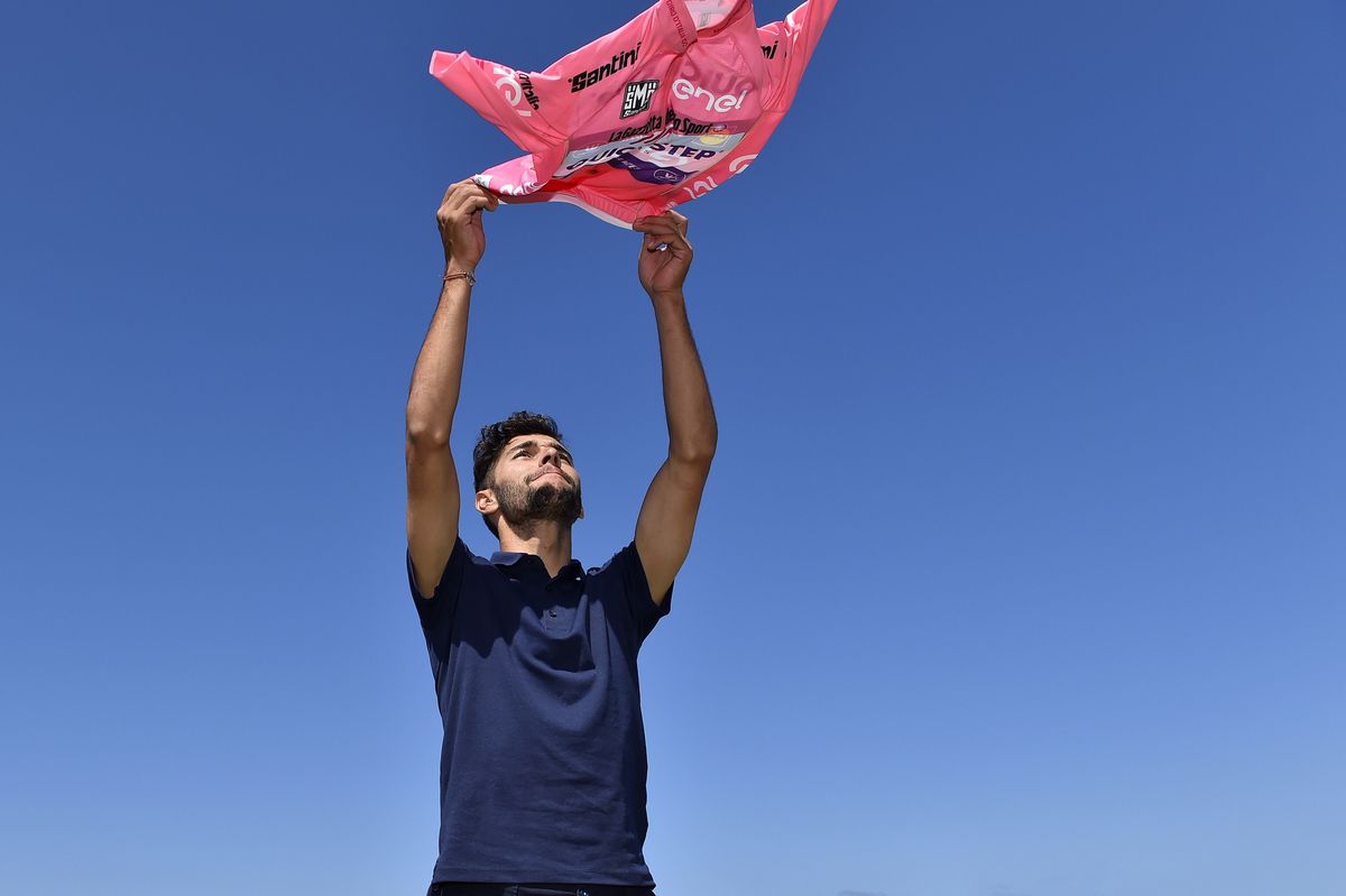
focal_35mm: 24
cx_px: 673
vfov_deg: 53.1
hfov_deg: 73.8
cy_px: 448
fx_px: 897
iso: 250
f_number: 8
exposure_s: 1/1000
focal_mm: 24
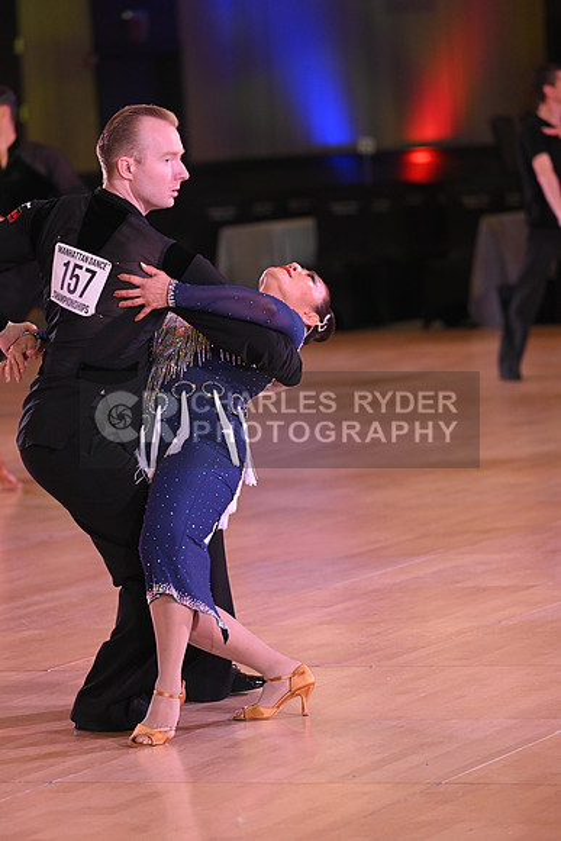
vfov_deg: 10.3
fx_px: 4672
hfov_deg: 6.9
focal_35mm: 200
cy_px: 420
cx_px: 280
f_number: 5
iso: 1600
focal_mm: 200
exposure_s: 1/250
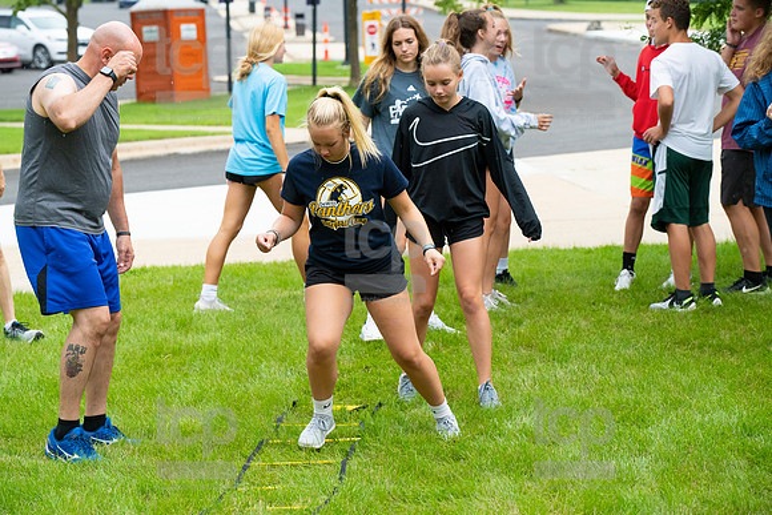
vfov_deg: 11.2
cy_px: 258
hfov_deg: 16.8
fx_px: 2617
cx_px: 386
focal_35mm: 122
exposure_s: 1/1000
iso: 1250
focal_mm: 122
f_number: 5.6
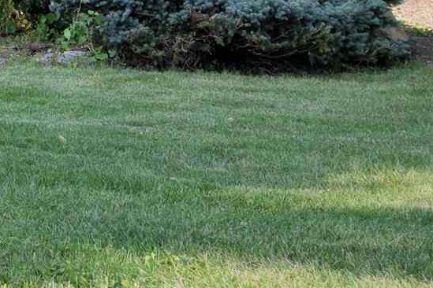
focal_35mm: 112
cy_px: -233
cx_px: -264
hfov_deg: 16.3
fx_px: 1347
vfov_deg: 11.4
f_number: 8
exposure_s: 1/250
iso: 400
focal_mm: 20
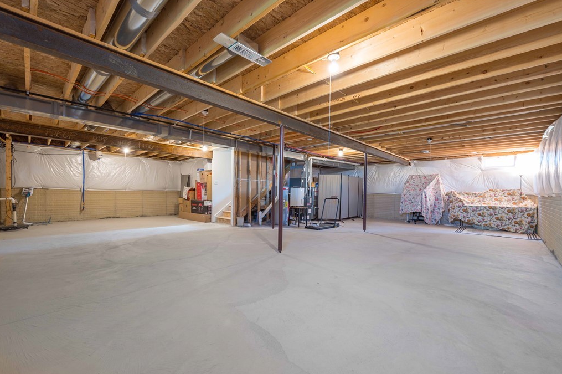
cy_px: 196
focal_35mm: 15
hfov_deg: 100.4
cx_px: 272
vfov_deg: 77.2
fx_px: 234
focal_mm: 14
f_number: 9
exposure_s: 1.6
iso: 100
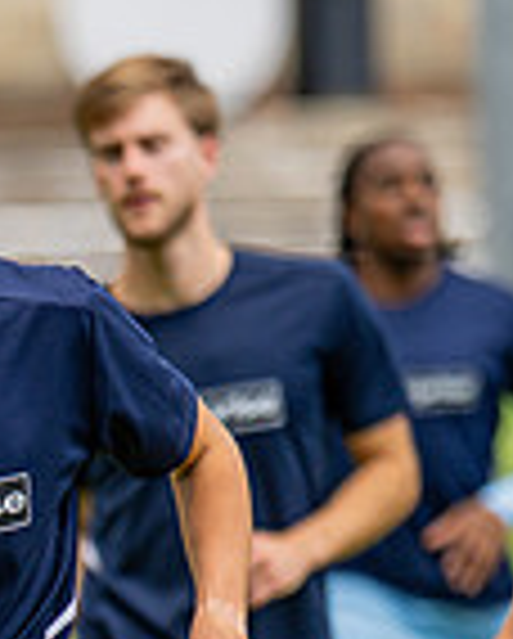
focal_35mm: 602
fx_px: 11401
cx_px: -642
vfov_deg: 3.2
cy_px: 783
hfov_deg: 2.6
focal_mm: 135
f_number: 1.8
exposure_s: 1/1600
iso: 160
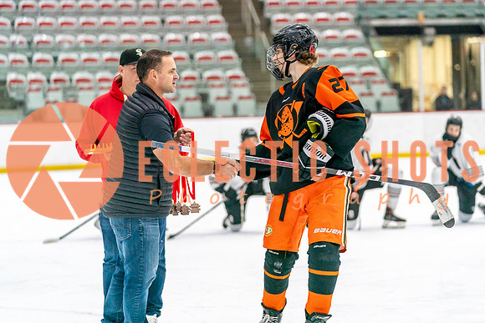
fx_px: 1739
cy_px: 143
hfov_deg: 15.9
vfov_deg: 10.6
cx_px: 270
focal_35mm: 129
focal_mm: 116
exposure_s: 1/1250
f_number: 2.8
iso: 3200
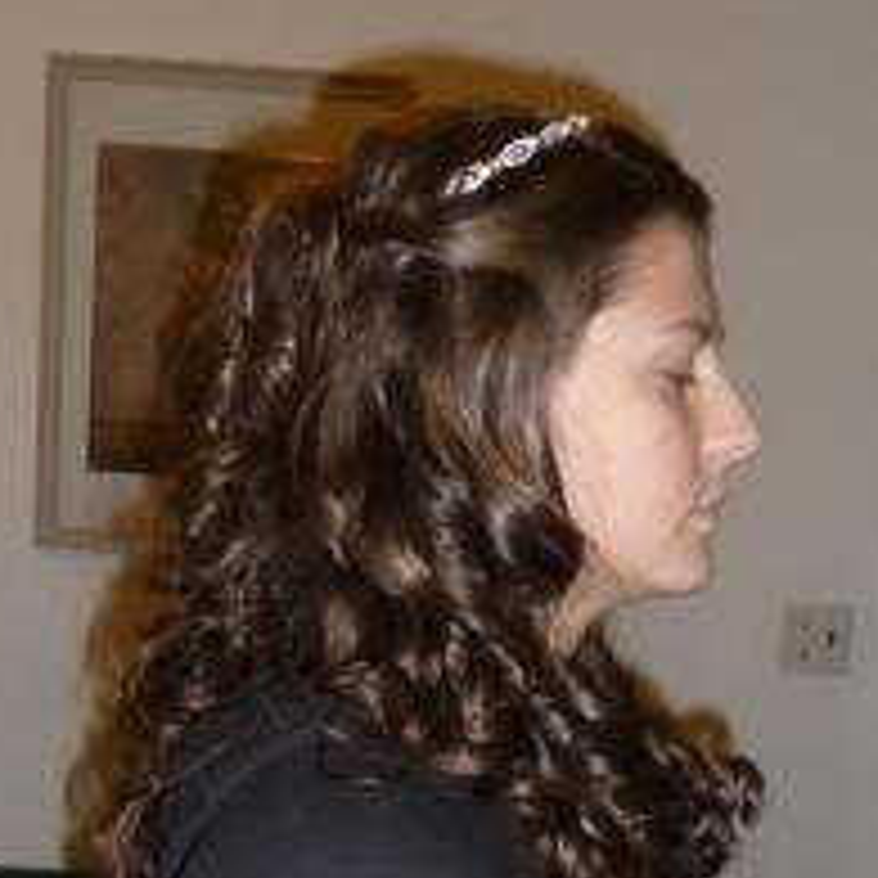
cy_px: 662
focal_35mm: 61
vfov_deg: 27.8
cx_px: 437
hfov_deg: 28.2
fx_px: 1750
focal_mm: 5
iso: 100
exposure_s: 1/30
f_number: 3.4
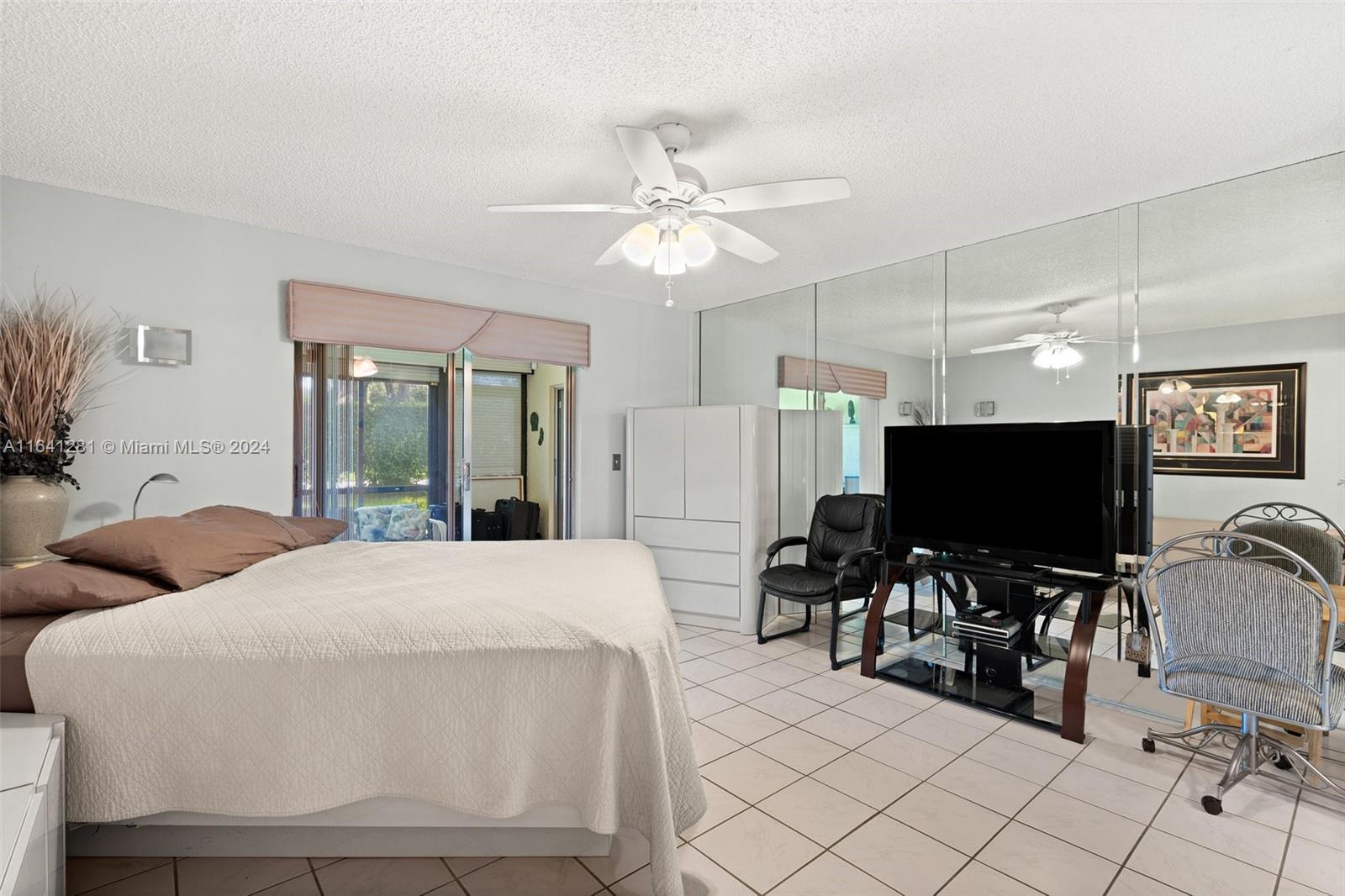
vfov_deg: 73.7
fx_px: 598
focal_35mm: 16
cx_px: 672
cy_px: 448
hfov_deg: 96.7
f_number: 8
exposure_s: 1.3
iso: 200
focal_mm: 16
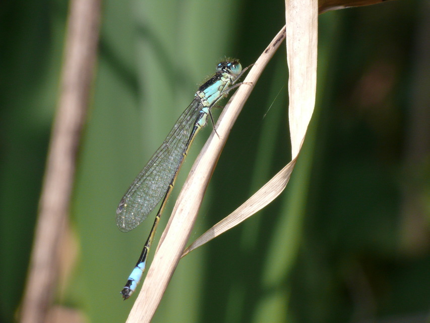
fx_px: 1814
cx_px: 215
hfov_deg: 13.5
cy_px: 162
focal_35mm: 146
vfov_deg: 10.2
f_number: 11
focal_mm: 31
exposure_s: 1/160
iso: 200
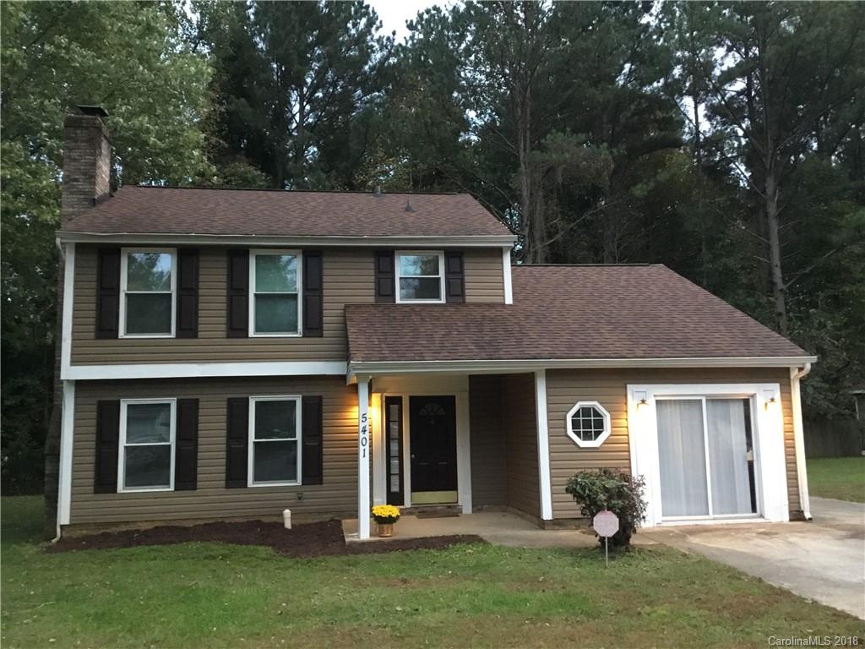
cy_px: 324
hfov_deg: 58.4
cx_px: 432
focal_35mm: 31
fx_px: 775
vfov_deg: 45.4
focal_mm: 3.3
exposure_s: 1/15
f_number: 2.4
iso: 200
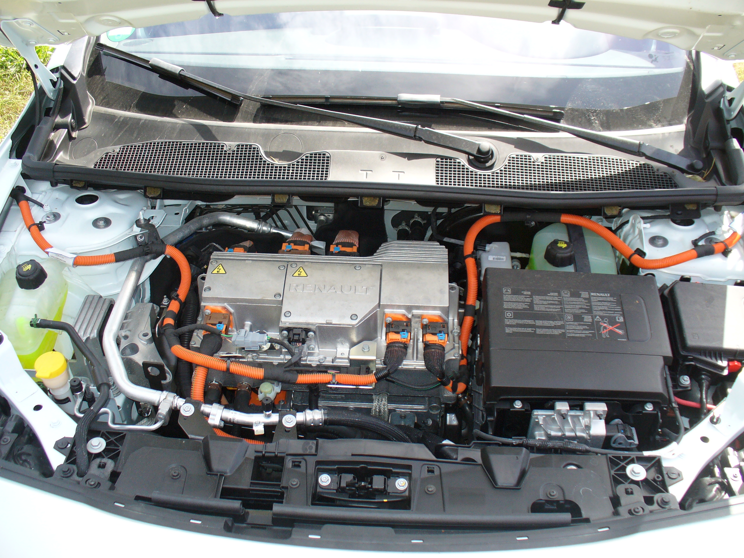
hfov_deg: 50.1
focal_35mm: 37
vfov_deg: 38.7
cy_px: 279
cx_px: 372
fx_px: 795
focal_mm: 6.1
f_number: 2.8
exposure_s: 1/250
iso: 100
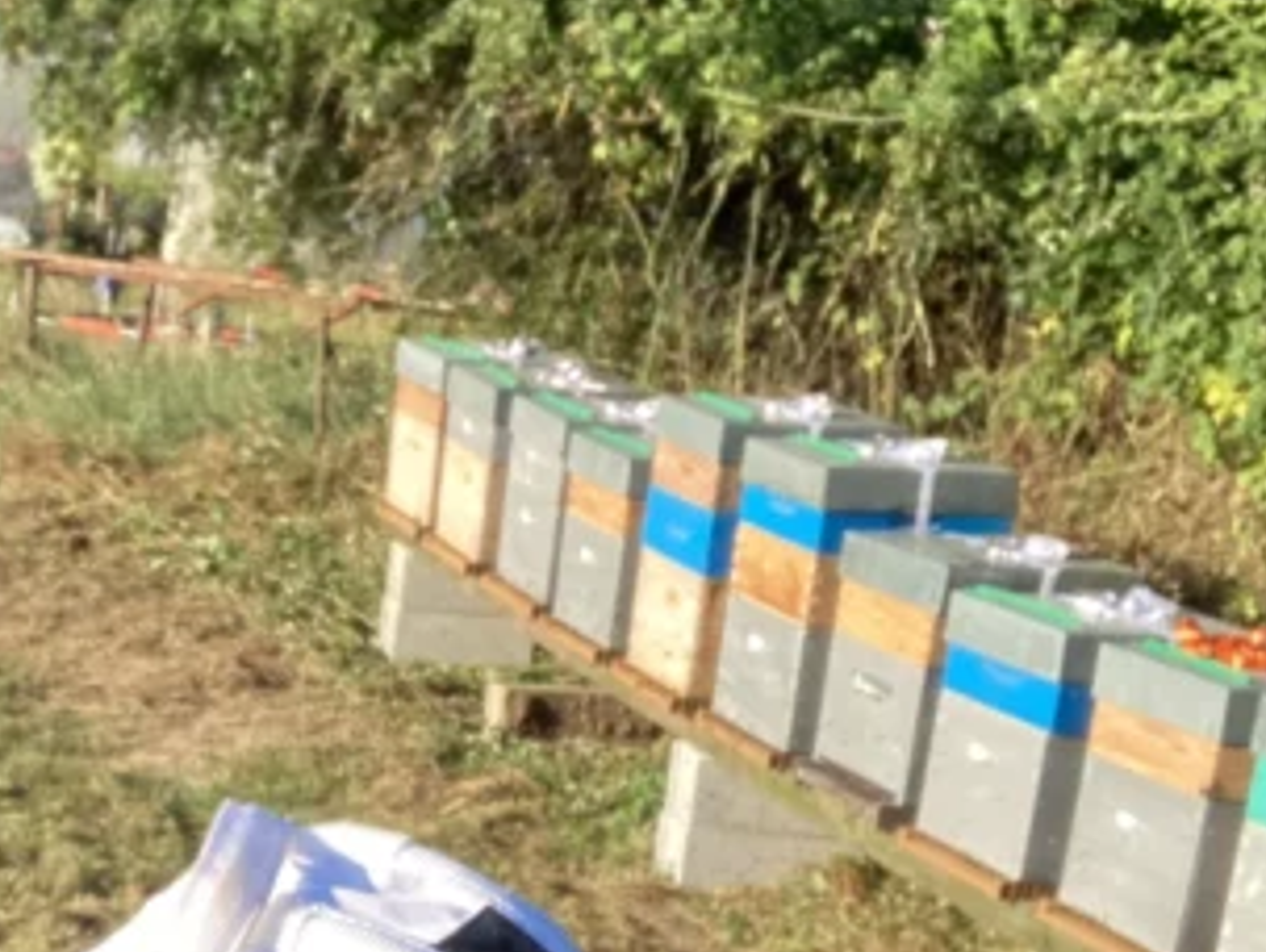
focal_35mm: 81
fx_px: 2966
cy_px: 921
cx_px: 113
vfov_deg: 17.9
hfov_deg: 23.4
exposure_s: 1/165
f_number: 2.2
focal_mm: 2.9
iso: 20
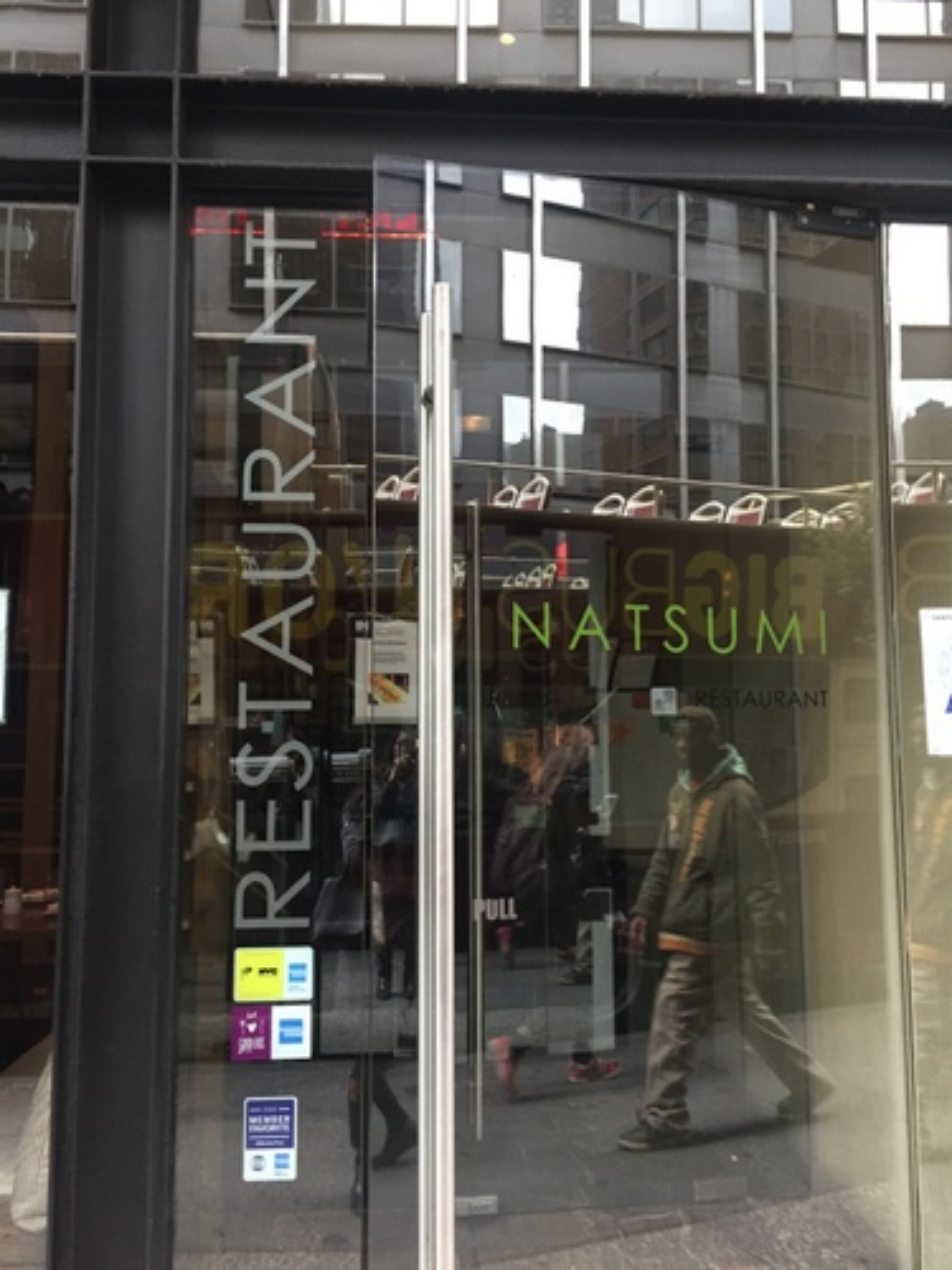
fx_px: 1063
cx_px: 476
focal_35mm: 29
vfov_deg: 61.7
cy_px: 635
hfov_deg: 48.2
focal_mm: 4.15
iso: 125
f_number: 2.2
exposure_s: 1/30
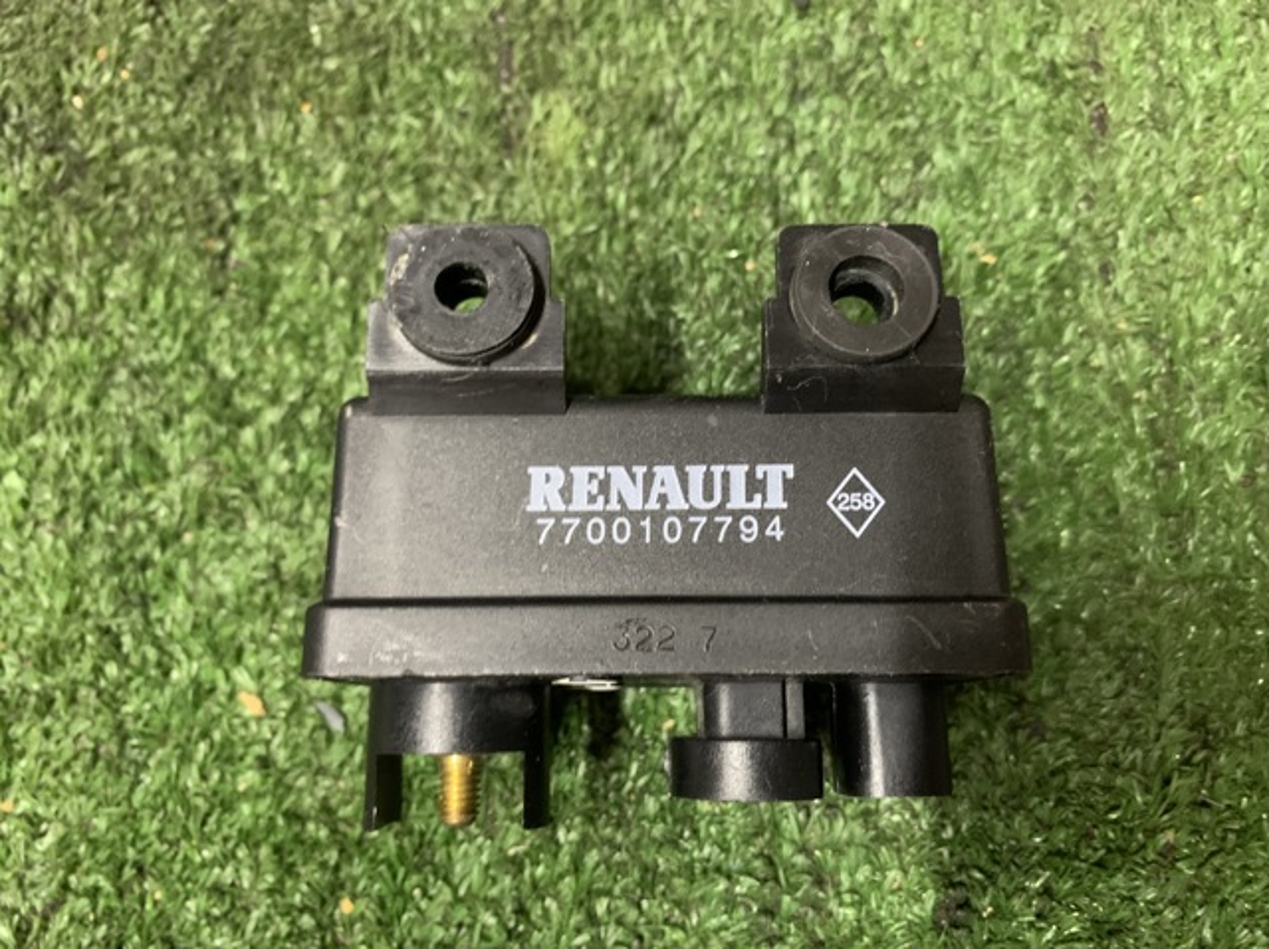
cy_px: 474
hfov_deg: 67.3
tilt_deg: -83.0
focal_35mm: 26
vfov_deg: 53.0
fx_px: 952
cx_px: 634
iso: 400
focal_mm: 4.25
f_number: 1.8
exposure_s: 1/30
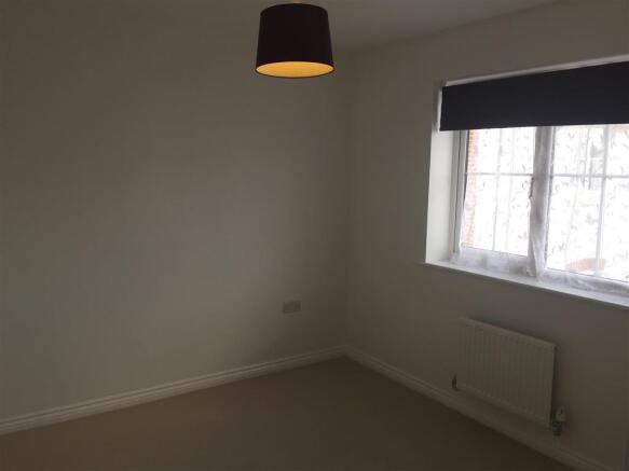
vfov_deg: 48.2
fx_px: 527
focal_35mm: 29
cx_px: 314
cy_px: 236
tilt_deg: -7.3
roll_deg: -1.9
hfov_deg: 61.7
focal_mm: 4.15
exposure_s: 1/100
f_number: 2.2
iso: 40
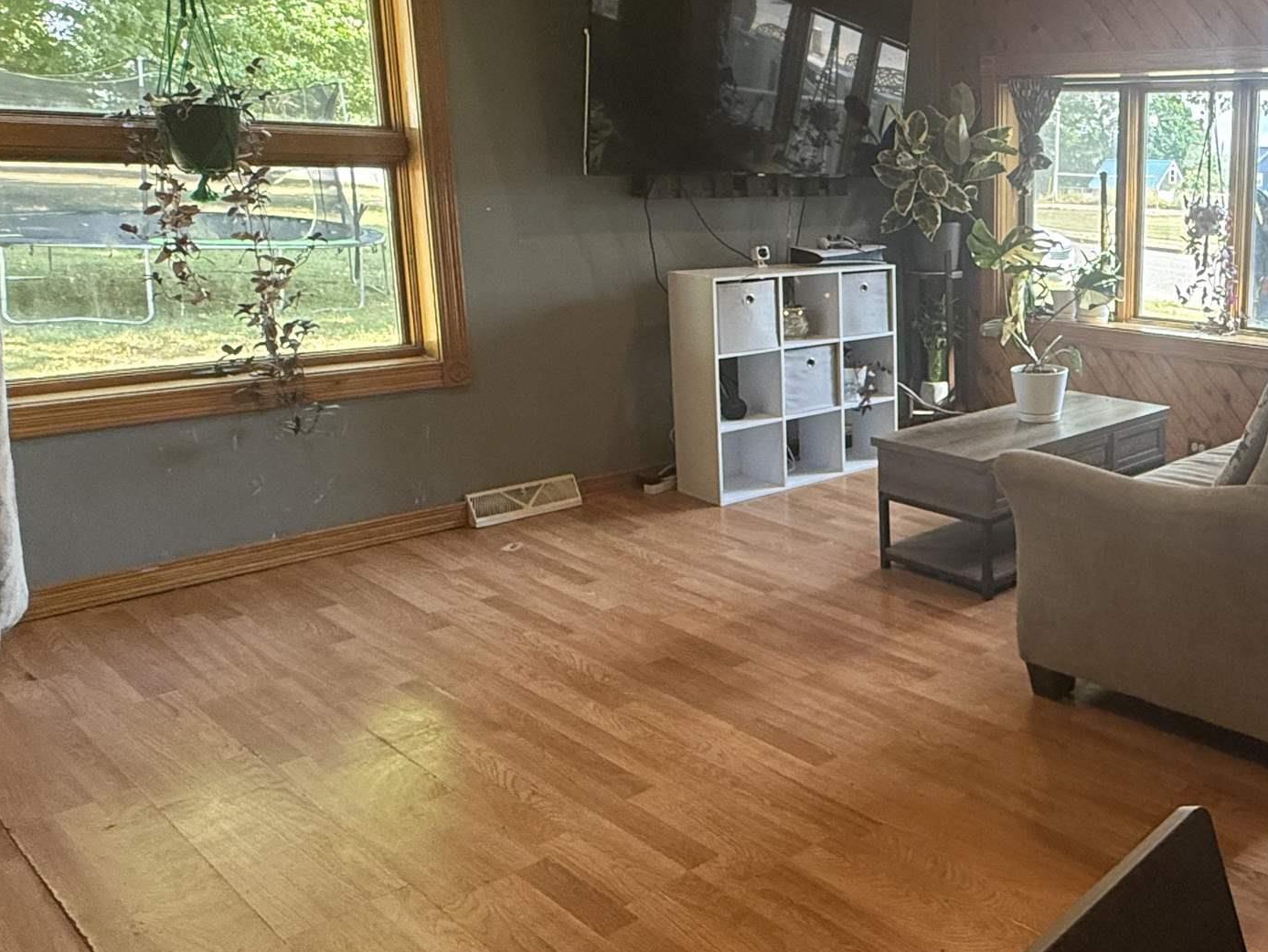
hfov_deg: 50.3
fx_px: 1136
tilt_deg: -9.1
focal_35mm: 31
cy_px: 380
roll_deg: -1.7
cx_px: 1188
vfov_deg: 45.2
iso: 250
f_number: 2.2
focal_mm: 2.22
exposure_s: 1/120
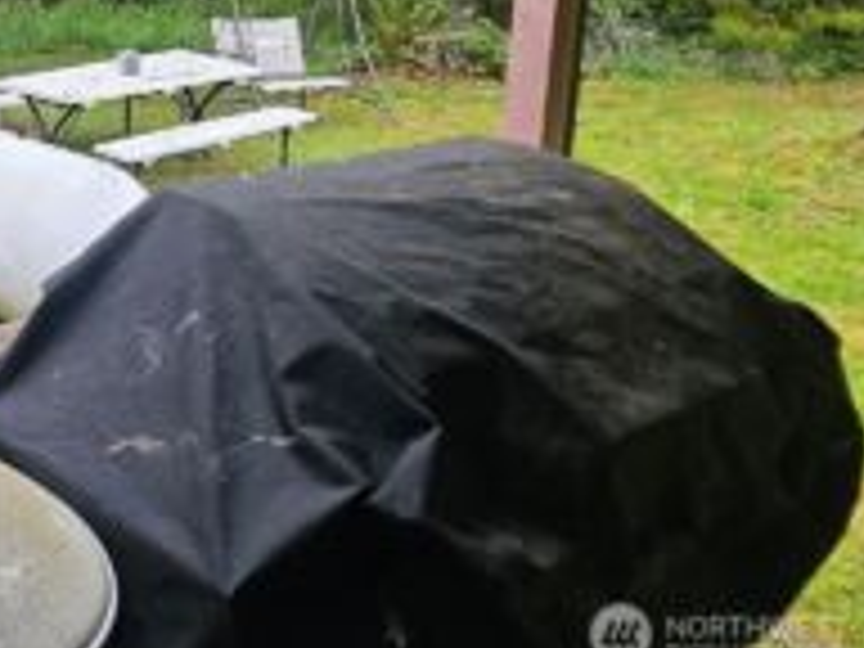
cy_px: 4
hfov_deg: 35.5
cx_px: -18
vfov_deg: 28.5
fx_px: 1198
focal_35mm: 48
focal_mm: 6.3
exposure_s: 1/207
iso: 100
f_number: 1.7
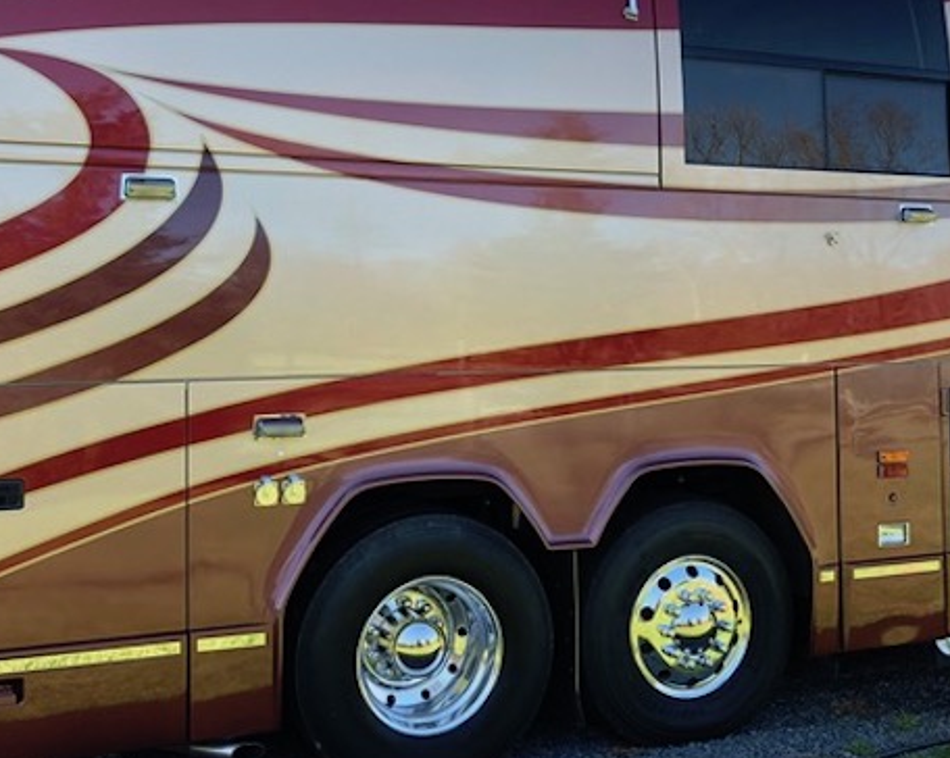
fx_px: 1180
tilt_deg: +1.5
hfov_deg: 43.8
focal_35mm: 42
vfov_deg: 35.5
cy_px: 301
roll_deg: +1.7
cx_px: 419
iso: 20
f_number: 1.8
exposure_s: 1/259
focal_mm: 4
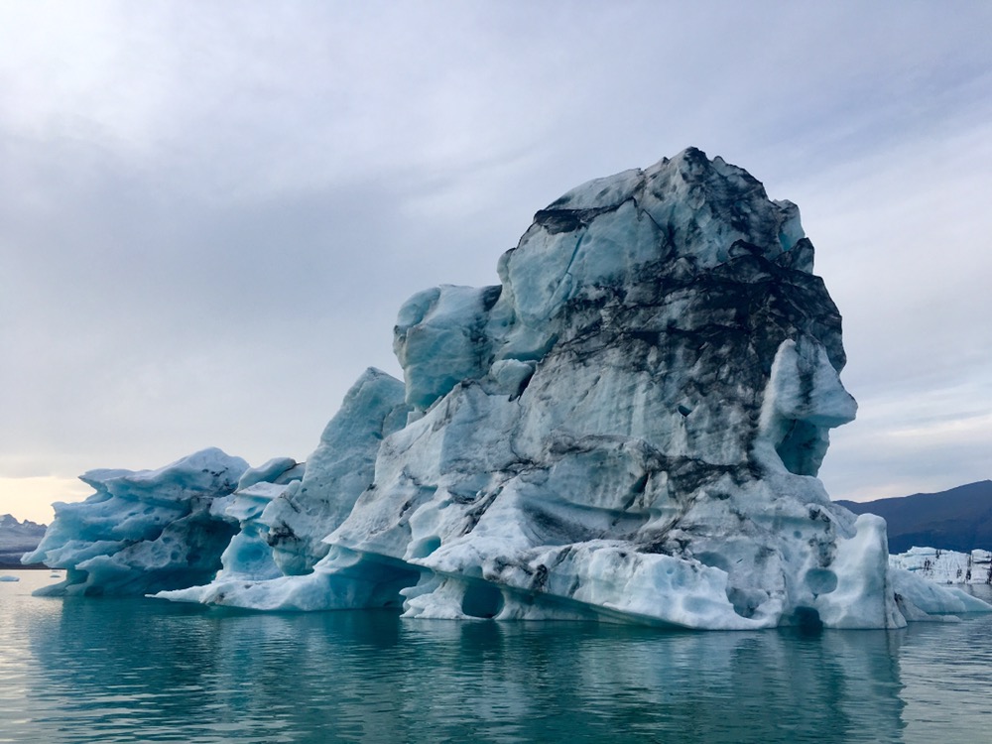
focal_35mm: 29
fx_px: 831
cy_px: 372
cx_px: 496
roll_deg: +0.6
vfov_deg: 48.2
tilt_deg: +12.8
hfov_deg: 61.7
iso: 25
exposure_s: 1/610
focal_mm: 4.15
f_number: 2.2
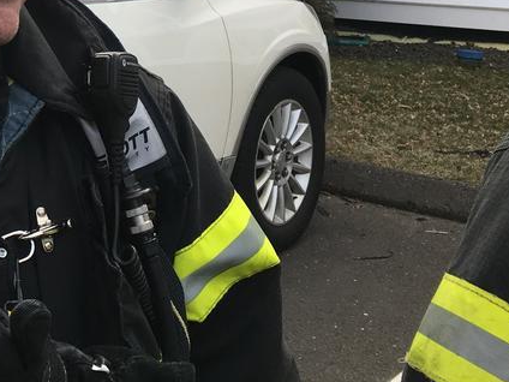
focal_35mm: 70
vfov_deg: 20.1
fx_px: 1029
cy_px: -31
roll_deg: +0.6
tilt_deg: -5.1
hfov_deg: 25.5
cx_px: -68
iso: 25
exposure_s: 1/388
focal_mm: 4.15
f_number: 2.2
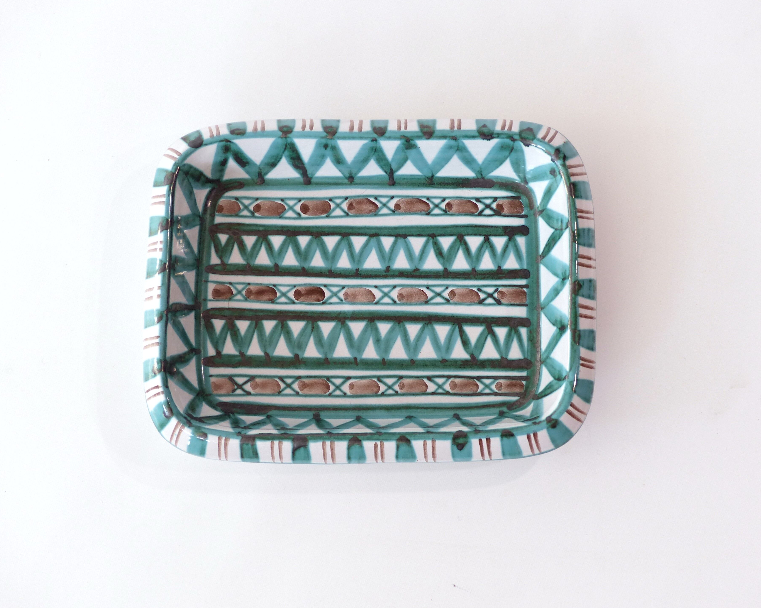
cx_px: 398
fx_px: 1441
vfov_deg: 23.8
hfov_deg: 29.6
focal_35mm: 64
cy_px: 304
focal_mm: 10.9
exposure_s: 1/60
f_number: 2.8
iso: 160
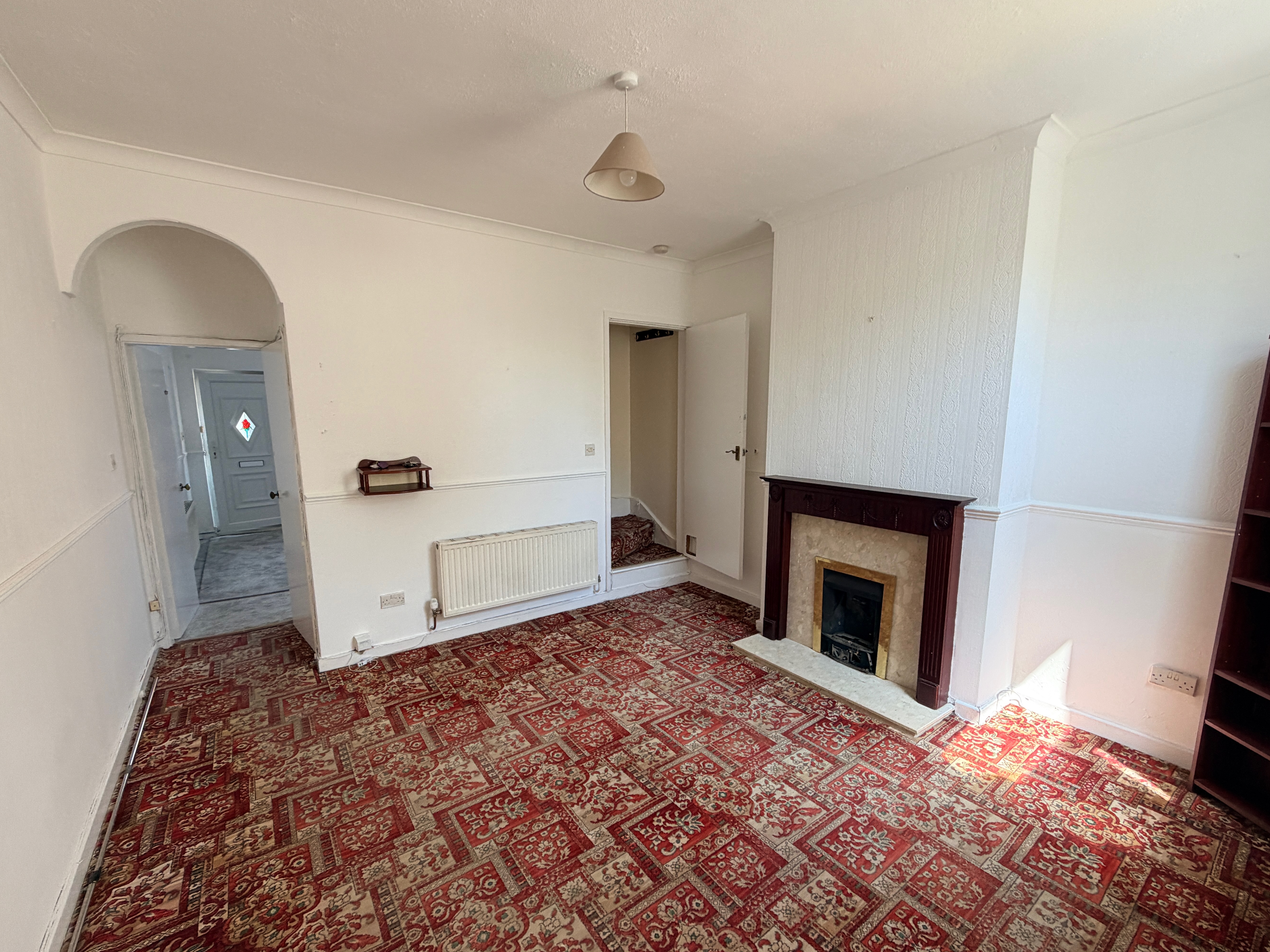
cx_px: 637
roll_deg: +0.6
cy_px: 501
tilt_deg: -9.3
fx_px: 550
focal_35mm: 15
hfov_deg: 98.2
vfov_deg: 81.7
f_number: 2.2
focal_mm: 2.22
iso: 100
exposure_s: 1/121
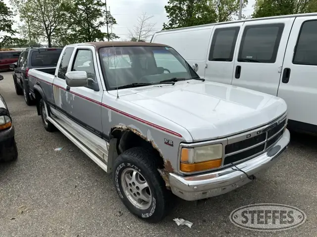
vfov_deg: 56.8
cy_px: 118
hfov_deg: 71.6
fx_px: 220
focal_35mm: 24
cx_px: 158
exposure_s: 1/5848
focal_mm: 6.86
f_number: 1.78
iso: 80
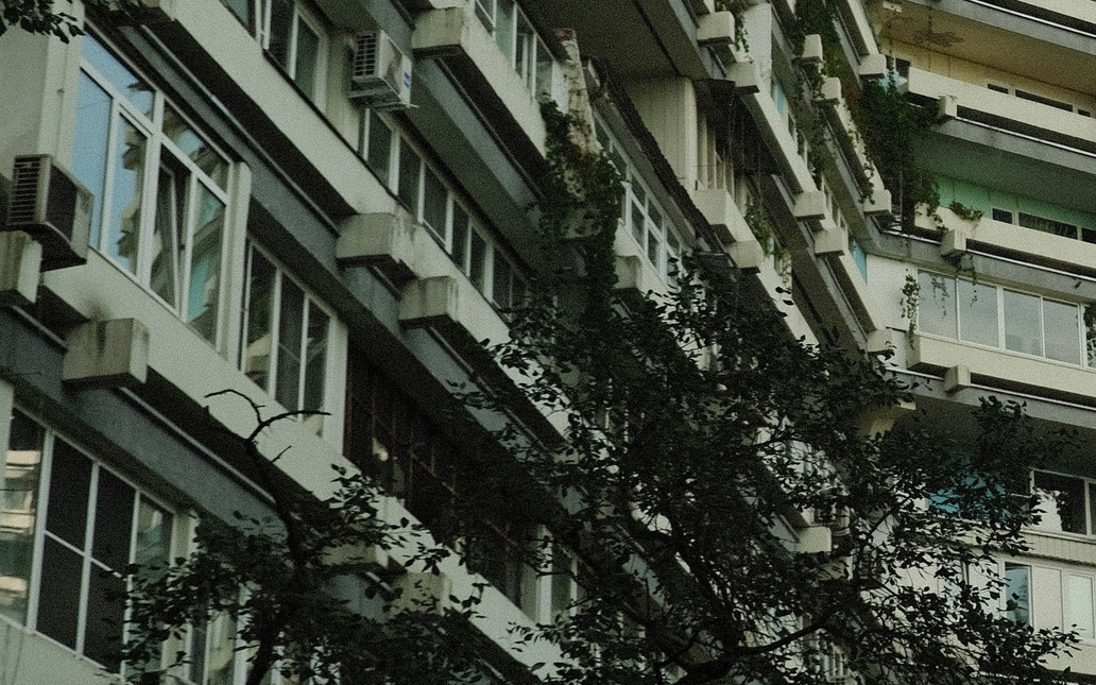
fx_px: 2718
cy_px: 176
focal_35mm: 91
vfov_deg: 14.3
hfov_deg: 21.5
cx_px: 1240
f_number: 3.2
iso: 400
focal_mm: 24.3
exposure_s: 1/680
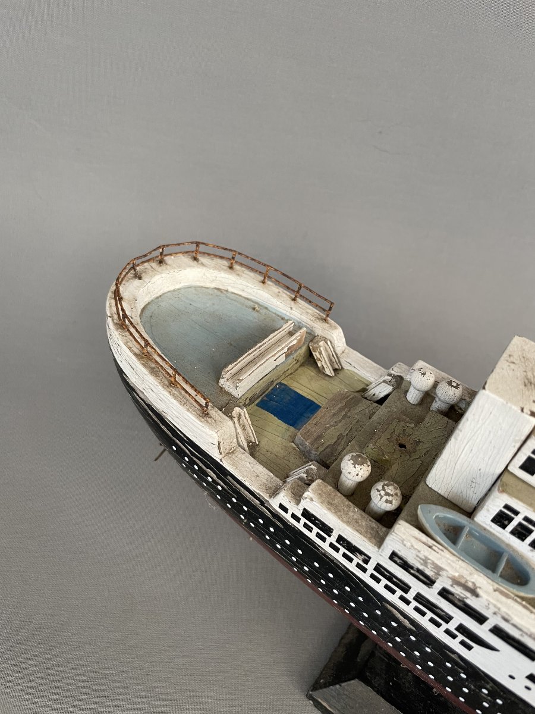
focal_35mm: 26
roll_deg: -15.6
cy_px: 357
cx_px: 268
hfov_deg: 53.1
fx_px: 536
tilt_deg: -42.3
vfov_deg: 67.3
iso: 125
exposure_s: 1/77
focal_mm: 4.2
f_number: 1.6
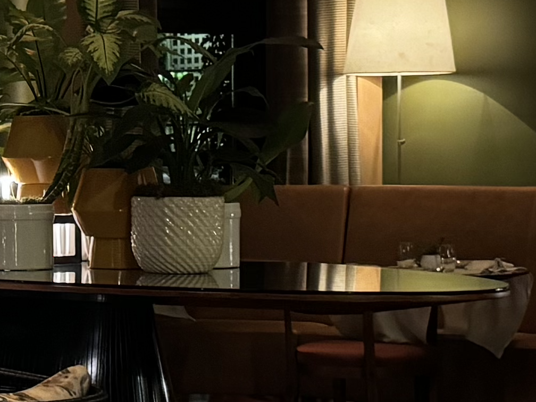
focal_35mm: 136
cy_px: 222
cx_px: -301
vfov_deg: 10.9
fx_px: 2106
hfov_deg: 13.5
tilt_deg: -2.6
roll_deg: +0.7
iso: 800
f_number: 1.78
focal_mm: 6.76
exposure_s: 1/25
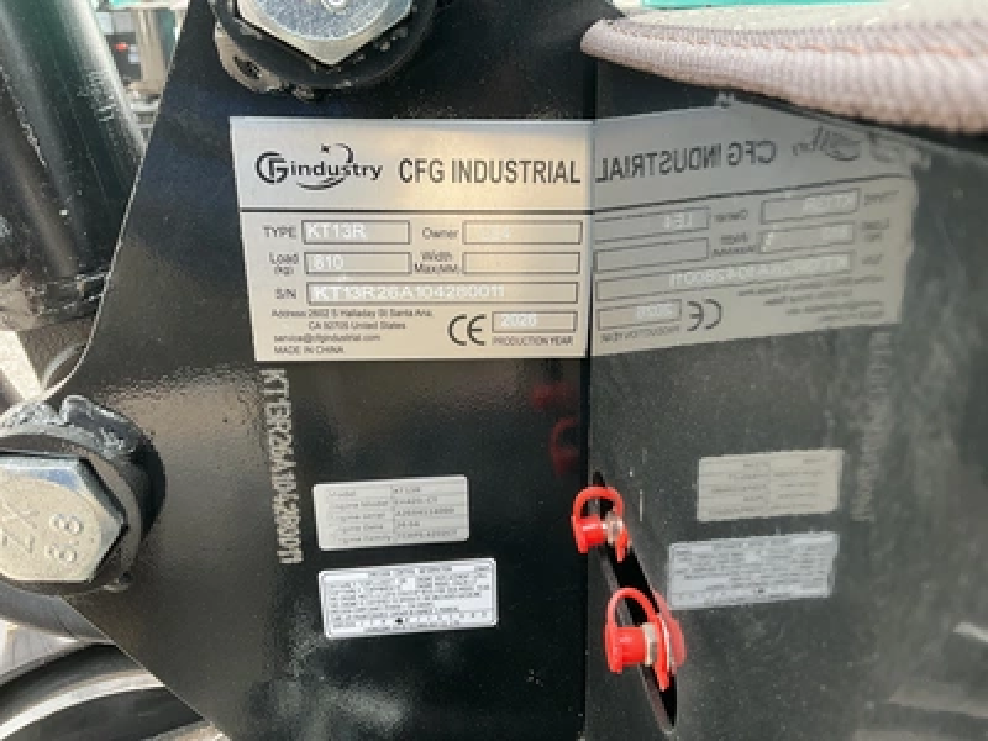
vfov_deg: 48.2
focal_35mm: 29
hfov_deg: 61.7
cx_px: 494
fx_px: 828
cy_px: 370
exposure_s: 1/122
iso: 25
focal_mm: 3
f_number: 1.8
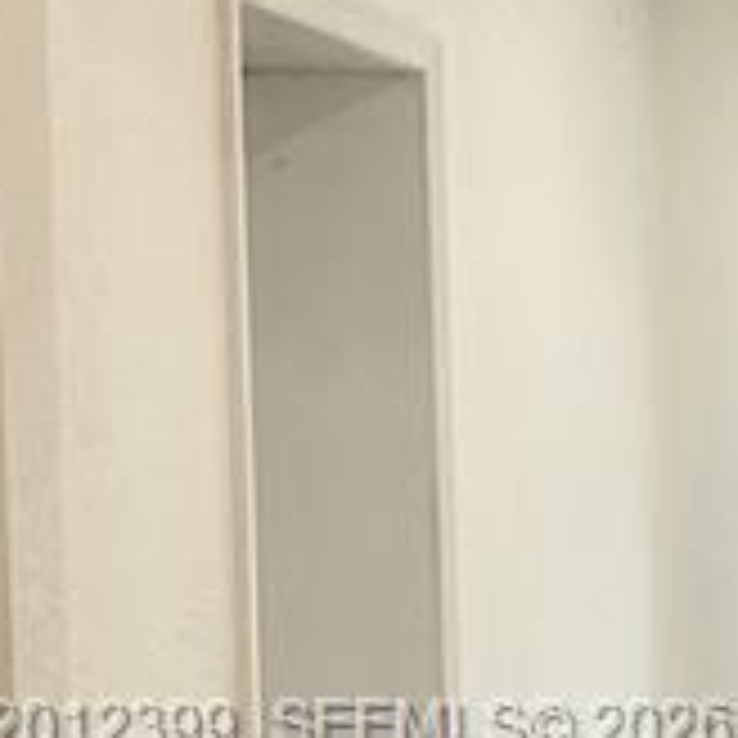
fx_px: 4052
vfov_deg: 10.3
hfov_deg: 9.1
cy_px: 729
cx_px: 1922
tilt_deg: -2.6
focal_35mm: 168
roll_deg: +1.2
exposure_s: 1/120
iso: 40
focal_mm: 5.7
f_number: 1.5
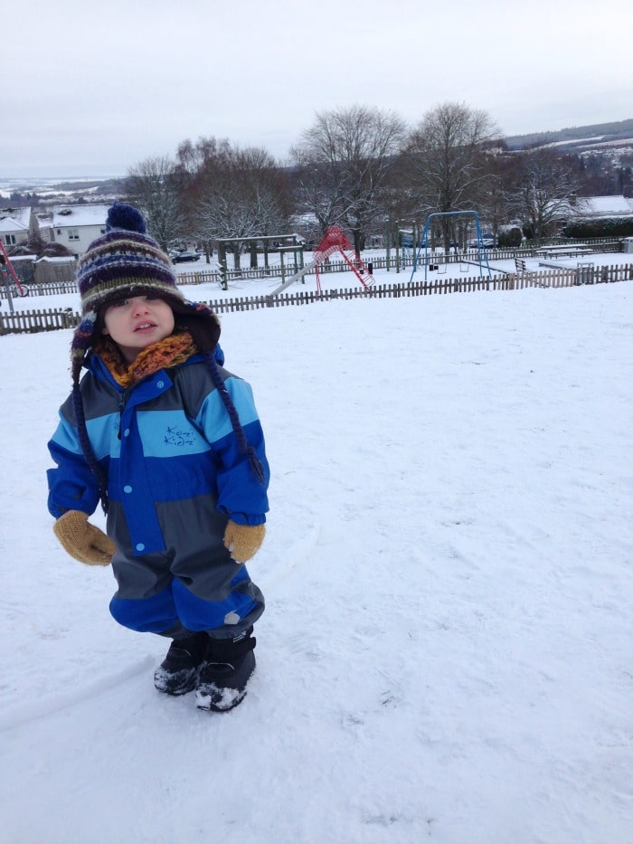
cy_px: 422
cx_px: 316
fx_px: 804
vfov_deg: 55.3
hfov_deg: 43.0
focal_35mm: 33
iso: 50
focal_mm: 4.12
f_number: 2.4
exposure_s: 1/516
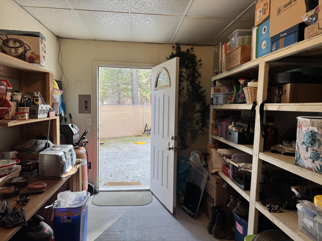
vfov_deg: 56.8
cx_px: 161
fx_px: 223
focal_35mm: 24
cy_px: 120
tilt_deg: -1.6
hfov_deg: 71.6
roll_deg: -1.1
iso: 100
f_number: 1.78
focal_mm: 6.76
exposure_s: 1/120
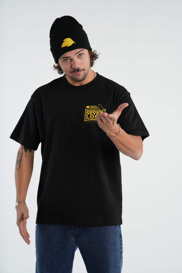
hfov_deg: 16.1
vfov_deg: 23.9
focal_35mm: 85
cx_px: 91
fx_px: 644
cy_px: 136
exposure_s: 1/200
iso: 100
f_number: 10
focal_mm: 85
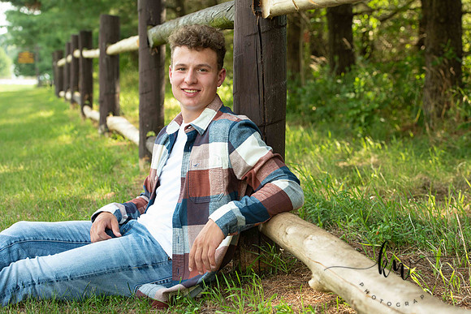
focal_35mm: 70
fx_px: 916
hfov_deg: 28.8
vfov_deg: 19.5
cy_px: 157
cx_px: 236
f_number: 5
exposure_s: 1/200
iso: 400
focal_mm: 70
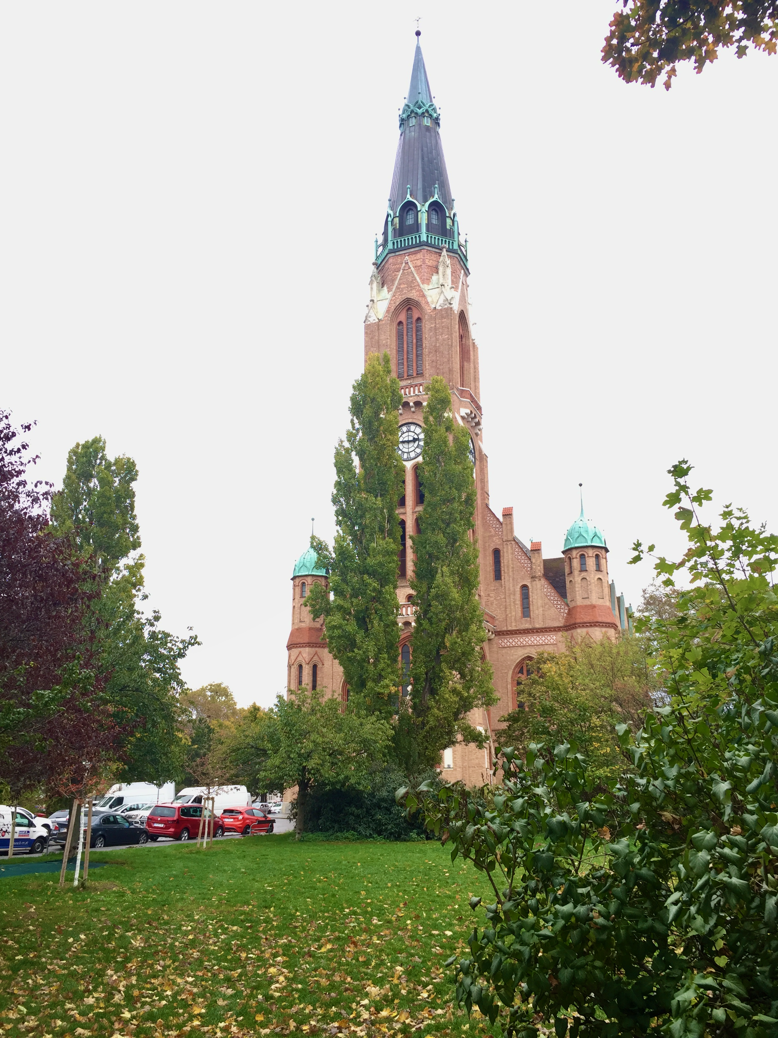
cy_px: 519
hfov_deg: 48.2
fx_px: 869
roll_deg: +0.7
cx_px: 389
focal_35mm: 29
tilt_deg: +18.1
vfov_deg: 61.7
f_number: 2.2
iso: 32
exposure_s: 1/109
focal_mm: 4.15
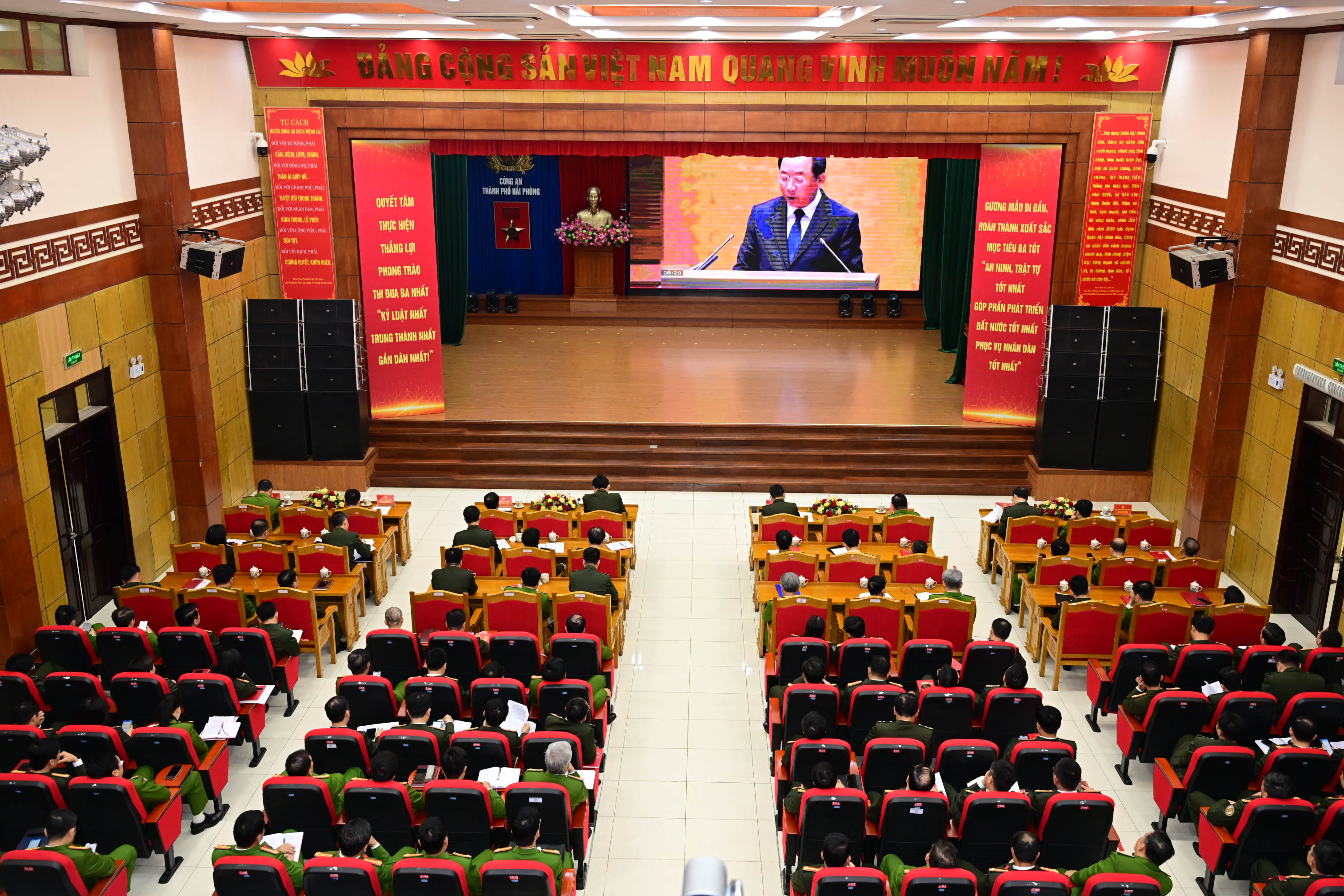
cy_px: 448
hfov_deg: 60.3
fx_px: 1157
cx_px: 672
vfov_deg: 42.3
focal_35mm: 31
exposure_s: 1/160
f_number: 4
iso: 2000
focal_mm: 31
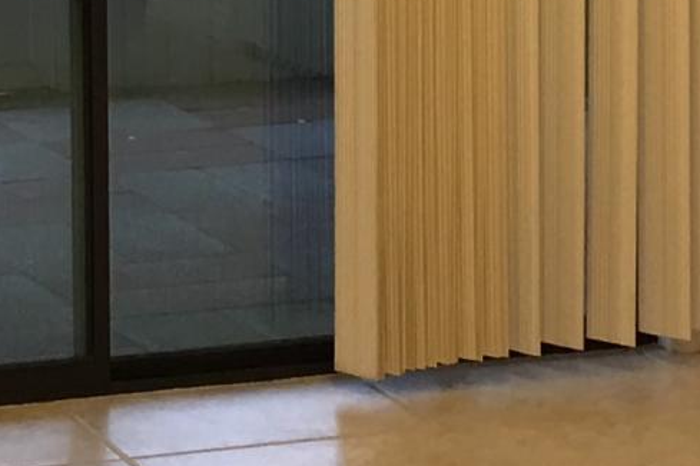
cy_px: -106
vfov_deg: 7.4
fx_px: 3597
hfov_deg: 11.1
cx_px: 125
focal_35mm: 185
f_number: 2.2
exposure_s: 1/15
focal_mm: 4.15
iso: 25
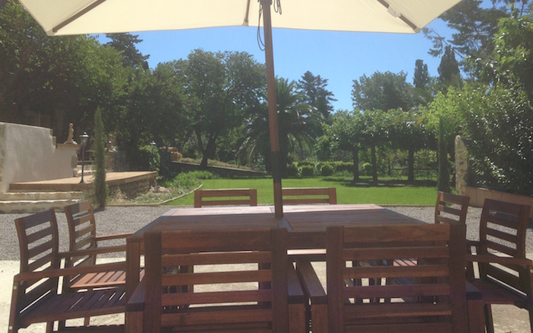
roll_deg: -0.1
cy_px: 114
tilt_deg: +1.9
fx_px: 581
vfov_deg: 31.7
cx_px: 282
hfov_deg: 49.3
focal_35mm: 40
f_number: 2.4
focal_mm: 4.12
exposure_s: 1/2169
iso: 50
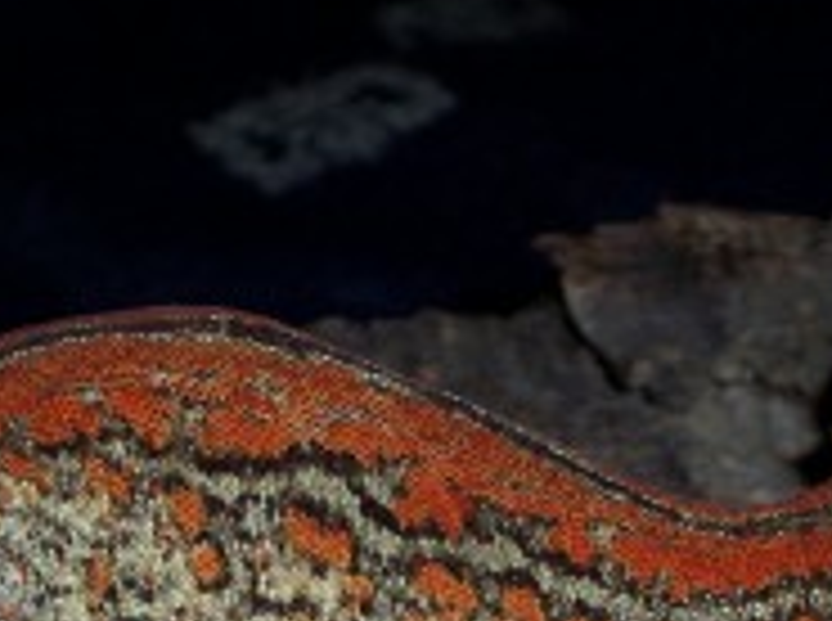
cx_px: 423
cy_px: 603
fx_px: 3430
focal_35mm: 143
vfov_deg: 10.3
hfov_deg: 13.8
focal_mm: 10.8
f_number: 4
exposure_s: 1/90
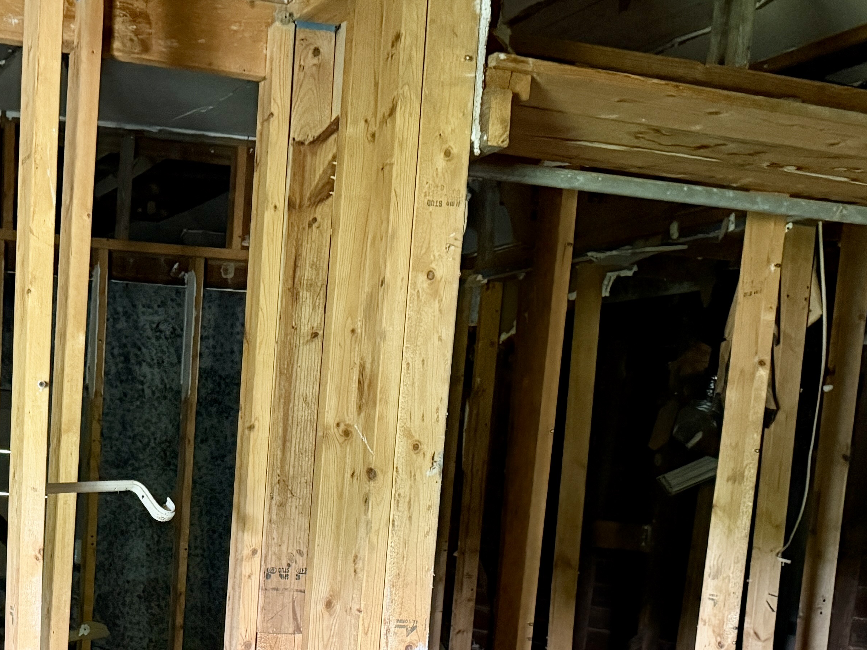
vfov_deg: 24.3
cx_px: 143
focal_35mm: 57
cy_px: 678
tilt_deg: -7.6
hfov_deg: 32.6
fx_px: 1428
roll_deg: -2.6
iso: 1000
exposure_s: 1/40
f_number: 1.78
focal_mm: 6.76
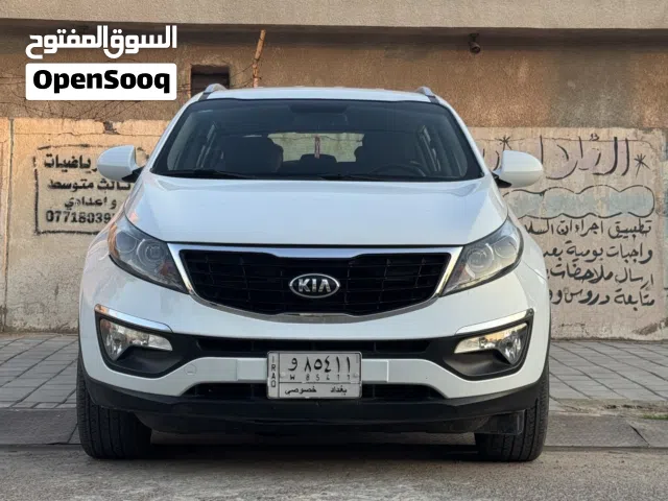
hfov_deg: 39.7
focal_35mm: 48
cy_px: 250
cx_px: 334
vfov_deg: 30.3
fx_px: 926
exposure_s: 1/372
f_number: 1.78
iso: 64
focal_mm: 6.76
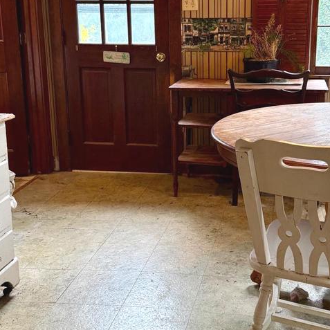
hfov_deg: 35.2
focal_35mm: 48
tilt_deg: -11.6
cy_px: 121
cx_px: 207
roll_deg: +0.0
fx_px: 518
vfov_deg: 35.1
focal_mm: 6.76
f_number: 1.78
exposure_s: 1/120
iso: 250
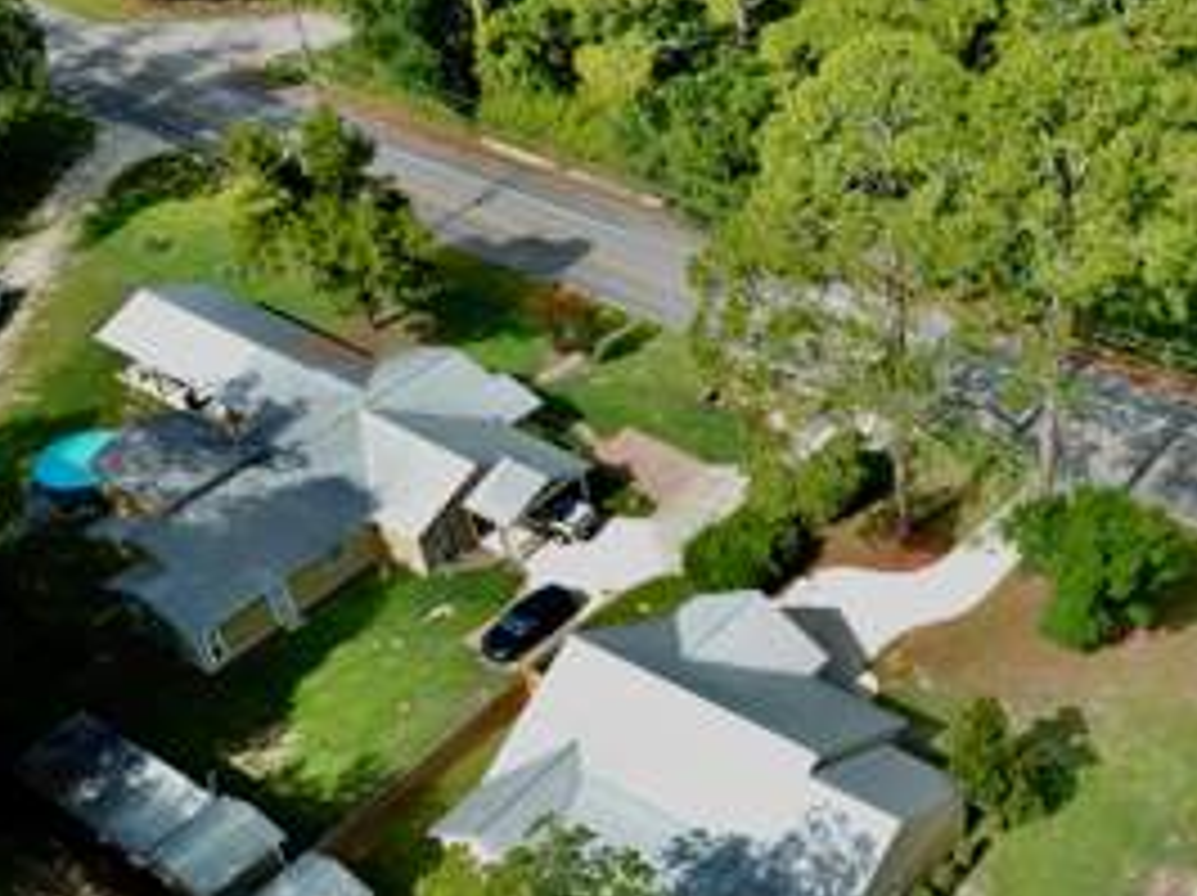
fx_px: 1624
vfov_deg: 30.4
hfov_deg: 38.7
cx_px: 986
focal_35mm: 47
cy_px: 644
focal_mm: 4.73
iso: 100
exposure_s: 1/597
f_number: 2.2
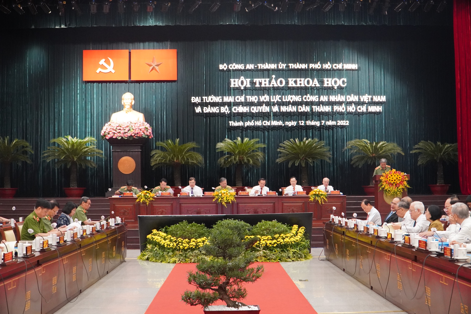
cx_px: 236
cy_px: 157
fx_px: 687
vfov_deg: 25.7
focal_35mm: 52
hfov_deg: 37.9
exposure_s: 1/125
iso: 3200
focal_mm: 35
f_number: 5.6
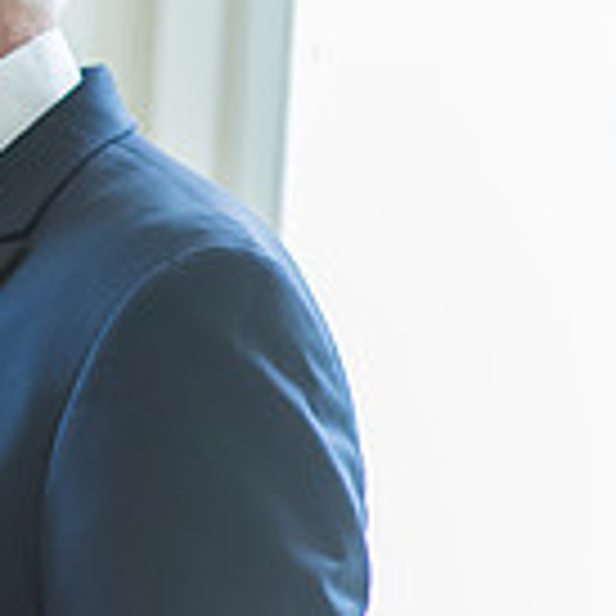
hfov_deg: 5.5
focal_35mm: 314
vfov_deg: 5.6
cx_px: -412
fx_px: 6322
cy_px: 155
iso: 800
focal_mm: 85
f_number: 2.8
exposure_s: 1/160
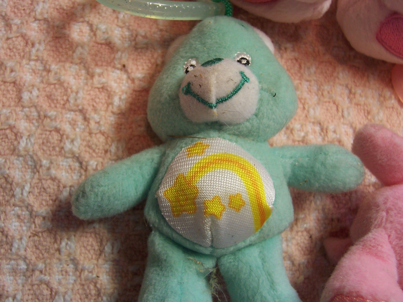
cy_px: 151
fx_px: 431
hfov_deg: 50.1
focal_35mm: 37
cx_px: 202
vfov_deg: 38.7
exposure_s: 1/60
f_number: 2.8
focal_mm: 5.6
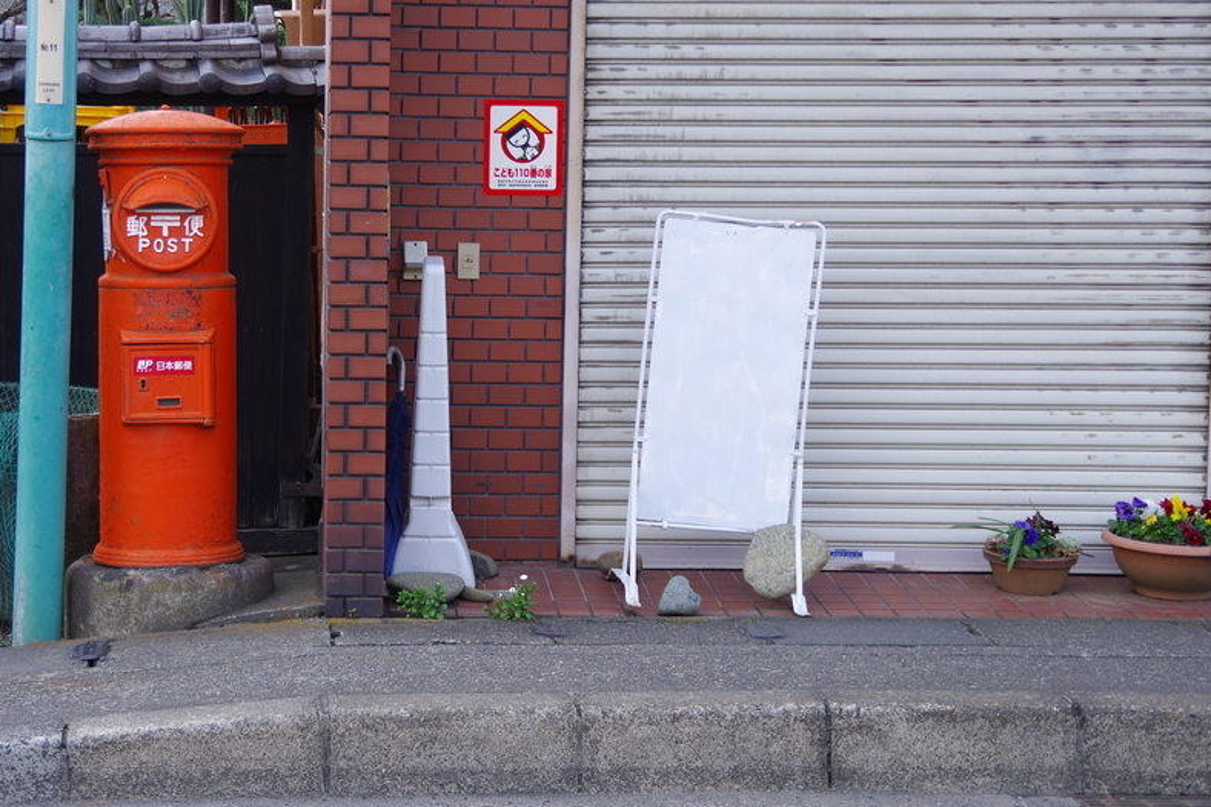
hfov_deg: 25.9
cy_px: 340
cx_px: 467
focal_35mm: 78
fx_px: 2623
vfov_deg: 17.5
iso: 100
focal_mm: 40
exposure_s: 1/100
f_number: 4.5
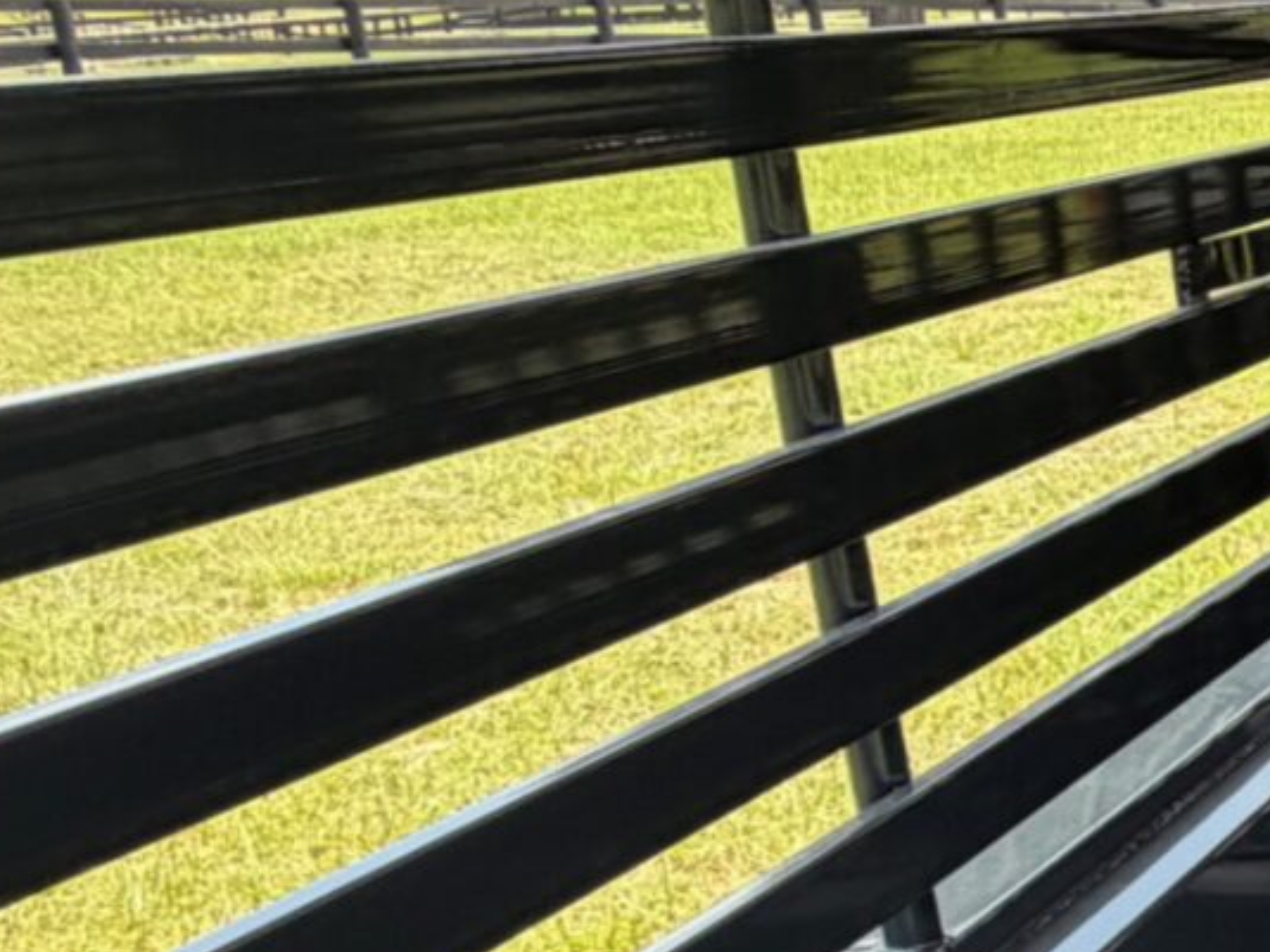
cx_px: 2326
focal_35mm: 67
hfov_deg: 20.2
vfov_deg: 21.7
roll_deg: -2.2
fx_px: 2458
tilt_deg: -17.2
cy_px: 757
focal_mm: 2.22
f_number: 2.2
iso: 40
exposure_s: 1/233
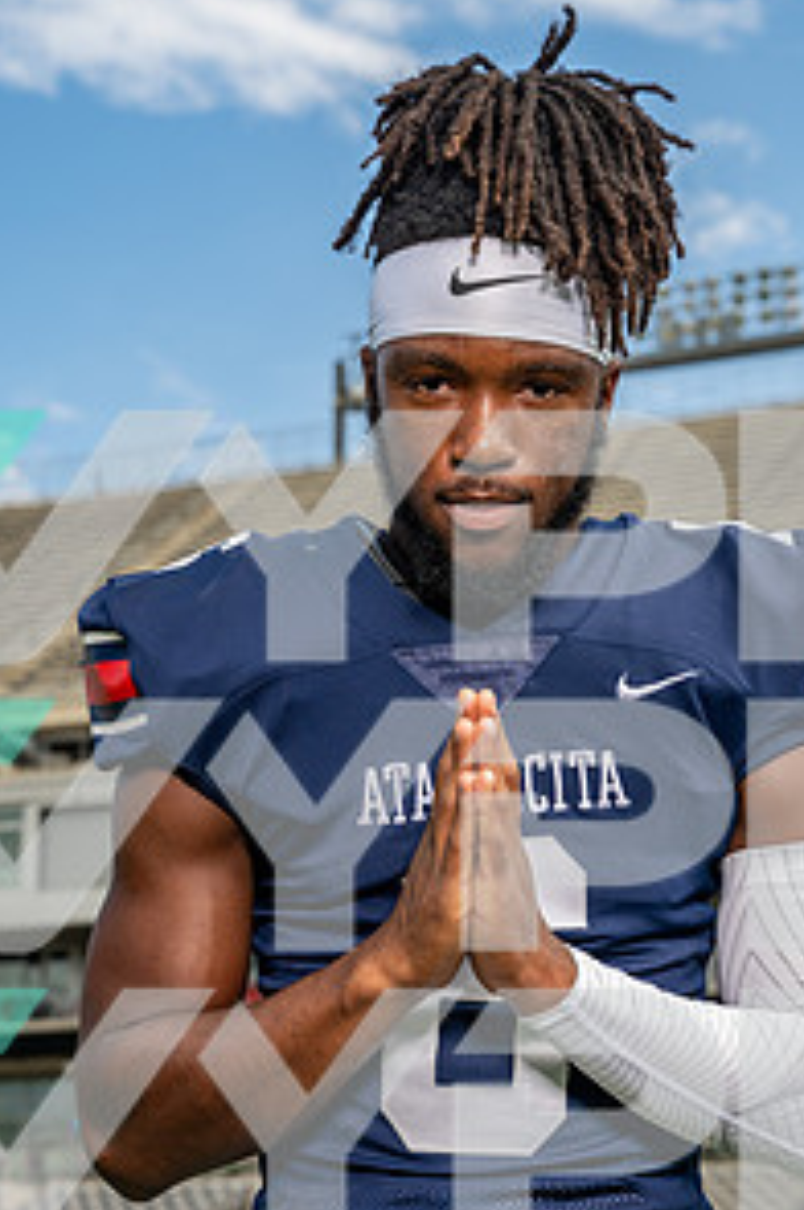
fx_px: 2820
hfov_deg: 16.2
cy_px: 829
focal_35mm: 84
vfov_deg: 24.1
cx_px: 414
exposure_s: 1/320
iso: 100
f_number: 5.6
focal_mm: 55
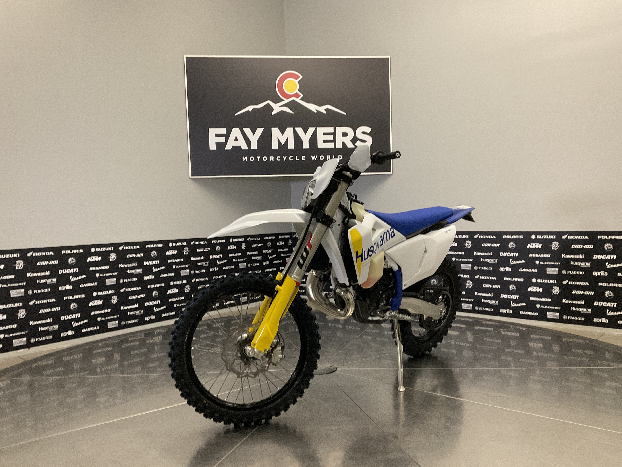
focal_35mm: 29
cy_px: 234
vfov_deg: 48.2
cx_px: 311
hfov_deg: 61.7
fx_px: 521
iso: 160
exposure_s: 1/60
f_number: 1.8
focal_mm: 3
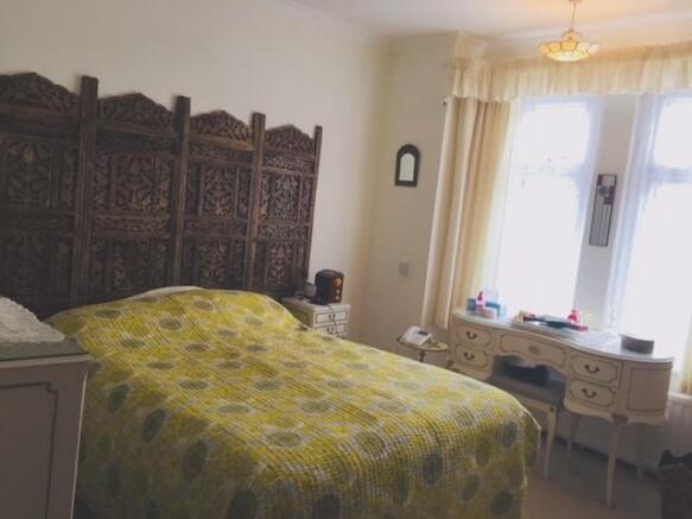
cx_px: 346
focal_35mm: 29
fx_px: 580
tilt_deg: -6.4
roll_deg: -6.7
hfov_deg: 61.7
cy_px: 260
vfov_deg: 48.2
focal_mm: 4.15
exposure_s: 1/33
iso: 50
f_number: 2.2
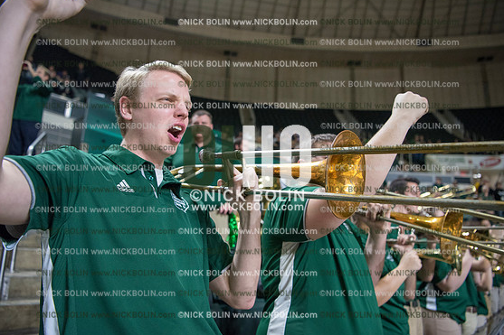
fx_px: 350
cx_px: 247
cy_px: 168
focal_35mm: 25
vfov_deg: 51.3
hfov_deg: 71.5
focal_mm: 24
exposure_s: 1/400
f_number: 2.8
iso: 2500
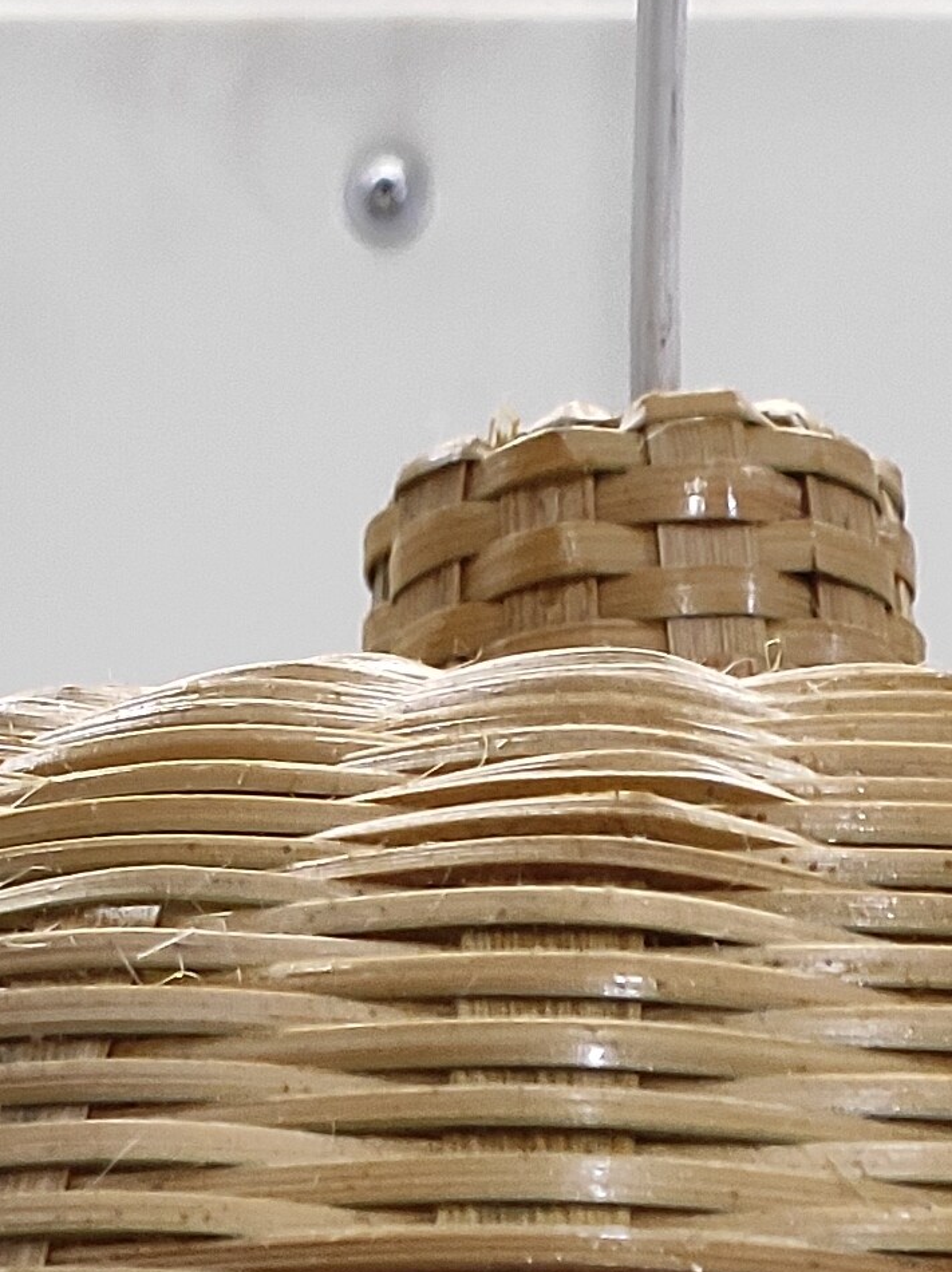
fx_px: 3048
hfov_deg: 17.7
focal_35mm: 83
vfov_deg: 16.4
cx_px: 536
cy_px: 2703
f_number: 1.79
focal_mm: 4.74
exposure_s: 1/33
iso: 435
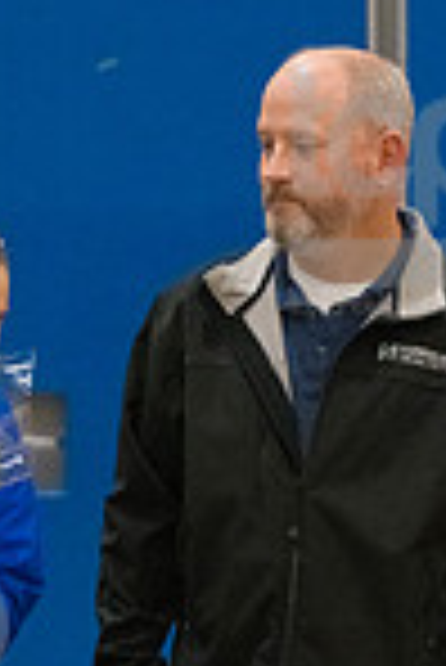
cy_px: 675
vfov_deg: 5.2
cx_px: -99
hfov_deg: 3.5
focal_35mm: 395
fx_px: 7323
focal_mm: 130
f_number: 5.6
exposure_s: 1/500
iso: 5000
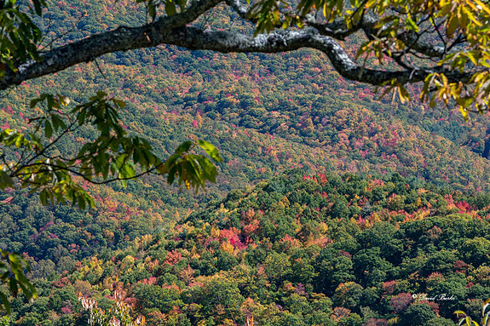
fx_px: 3089
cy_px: 162
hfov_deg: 9.1
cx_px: 244
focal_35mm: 227
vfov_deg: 6.0
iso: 100
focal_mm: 150
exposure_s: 1/25
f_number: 11
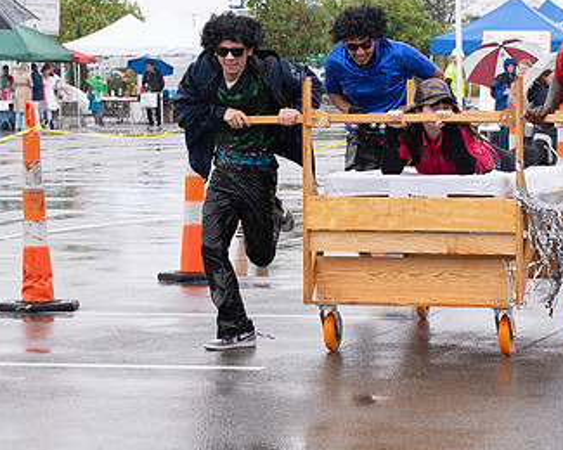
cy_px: 256
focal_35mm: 153
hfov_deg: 12.6
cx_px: 318
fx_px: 2549
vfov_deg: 10.1
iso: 800
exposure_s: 1/400
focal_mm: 70
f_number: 7.1
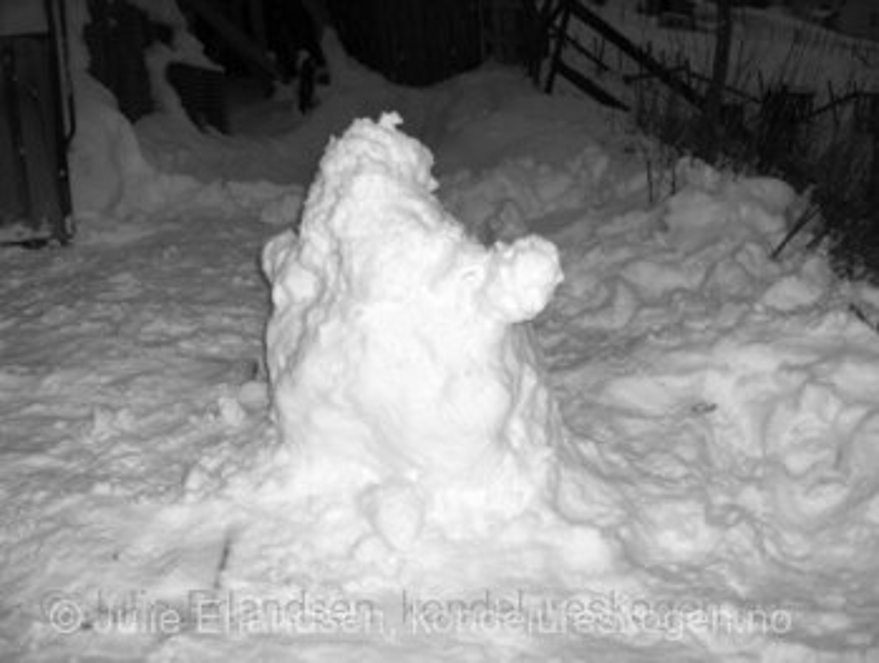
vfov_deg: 36.9
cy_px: 332
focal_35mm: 39
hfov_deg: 47.8
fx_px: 992
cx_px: 440
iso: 100
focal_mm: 8
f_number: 2.8
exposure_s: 1/60
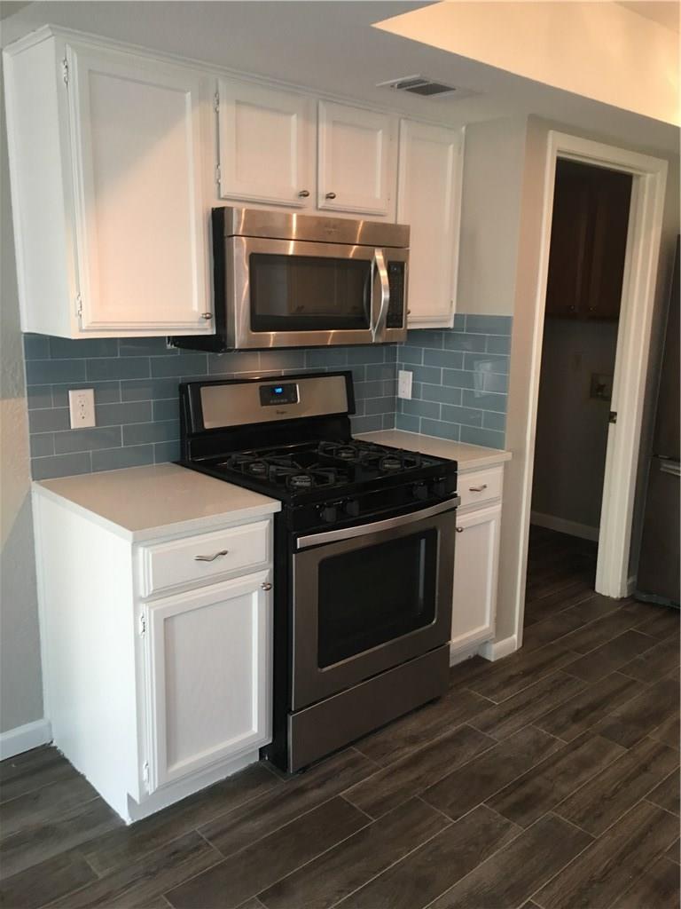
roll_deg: -1.4
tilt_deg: -7.5
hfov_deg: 48.2
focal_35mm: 29
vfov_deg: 61.7
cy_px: 454
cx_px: 340
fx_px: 761
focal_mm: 4.15
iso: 100
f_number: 2.2
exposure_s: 1/30
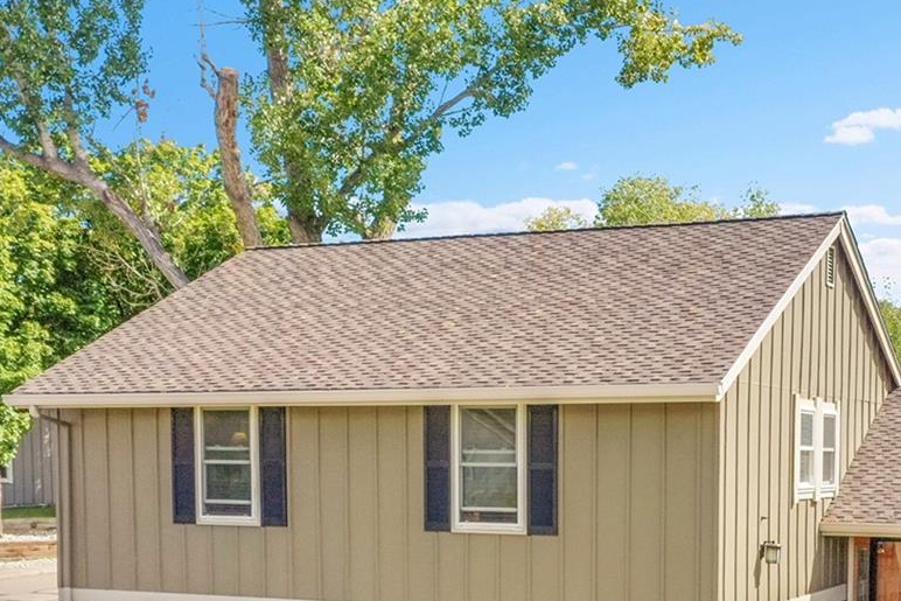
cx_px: 617
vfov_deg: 22.5
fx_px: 1452
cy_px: 606
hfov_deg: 34.1
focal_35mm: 58
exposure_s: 1/1000
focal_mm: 10.26
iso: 800
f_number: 7.1
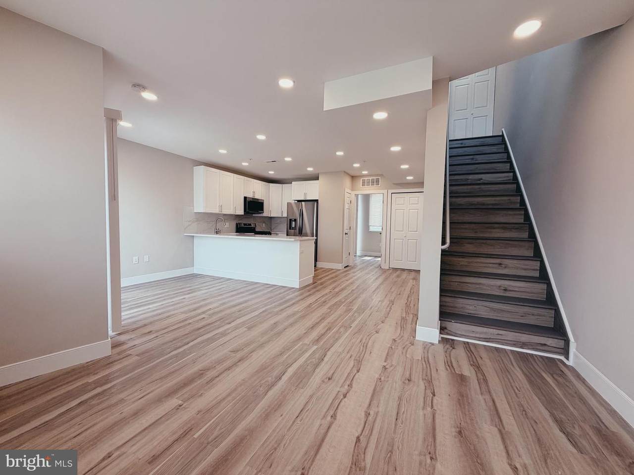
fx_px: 256
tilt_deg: -3.1
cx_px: 317
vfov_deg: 85.7
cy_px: 238
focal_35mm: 14
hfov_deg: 102.1
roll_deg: -0.8
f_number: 2.2
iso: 64
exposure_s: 1/121
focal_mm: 2.22
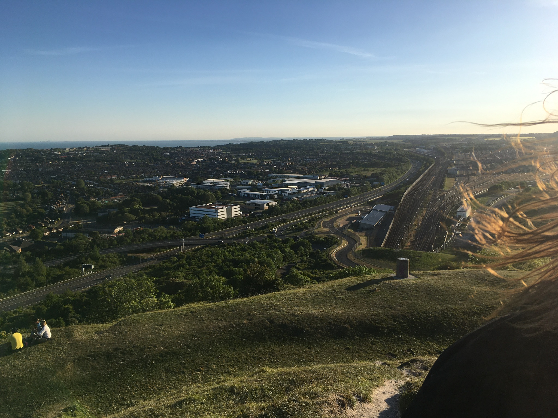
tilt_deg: -9.8
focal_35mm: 29
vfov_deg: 48.2
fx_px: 467
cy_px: 209
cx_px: 279
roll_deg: +0.3
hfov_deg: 61.7
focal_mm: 4.15
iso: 25
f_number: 2.2
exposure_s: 1/1508
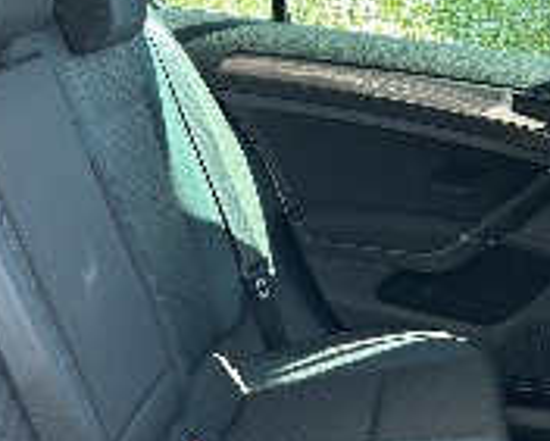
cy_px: 413
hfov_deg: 31.4
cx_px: 281
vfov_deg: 24.5
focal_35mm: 60
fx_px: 977
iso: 64
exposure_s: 1/121
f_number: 1.5
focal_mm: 5.7
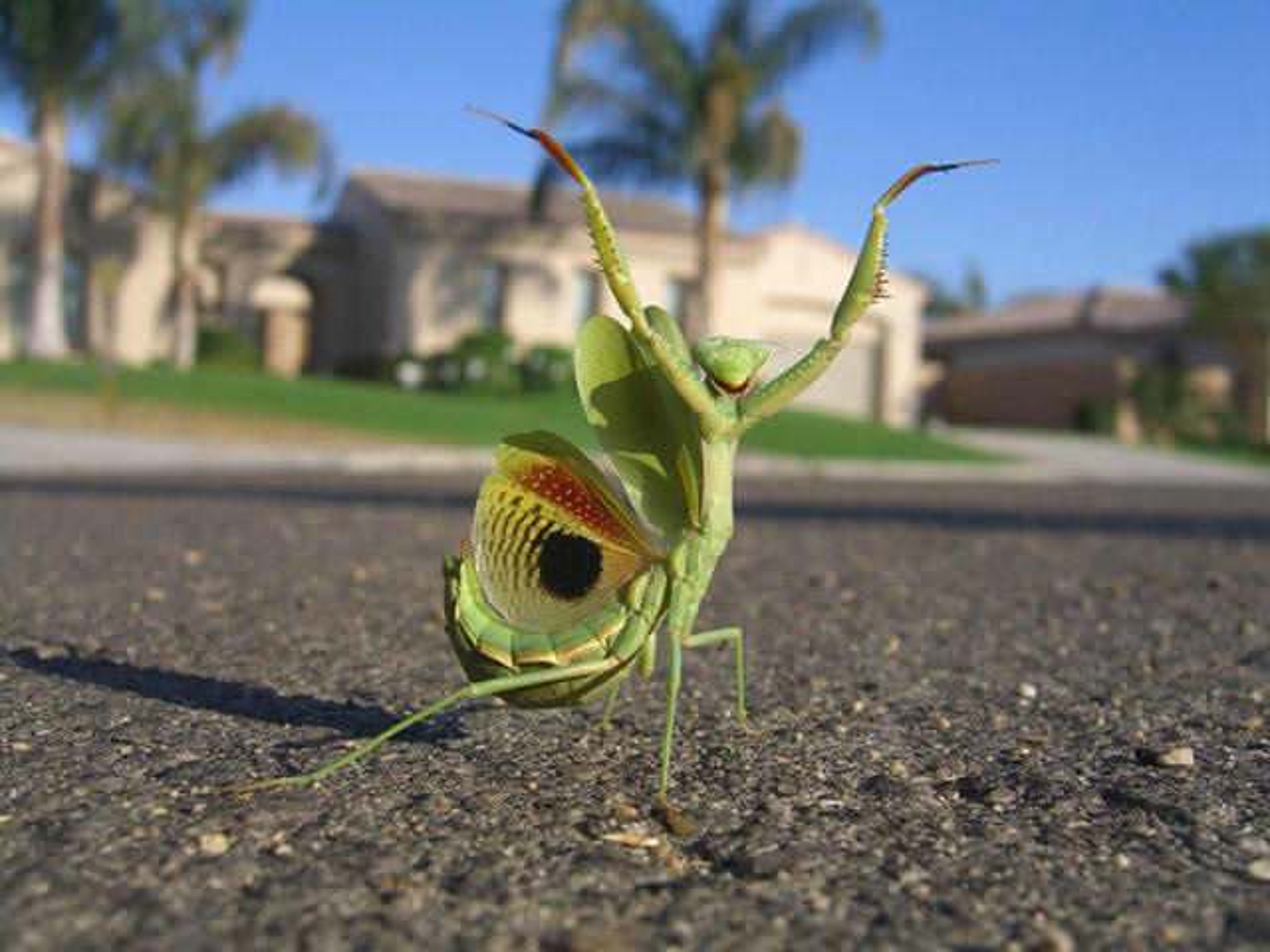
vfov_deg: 37.7
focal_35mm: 38
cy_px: 476
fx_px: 1394
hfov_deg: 49.0
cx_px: 635
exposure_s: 1/160
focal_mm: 7.9
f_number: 8
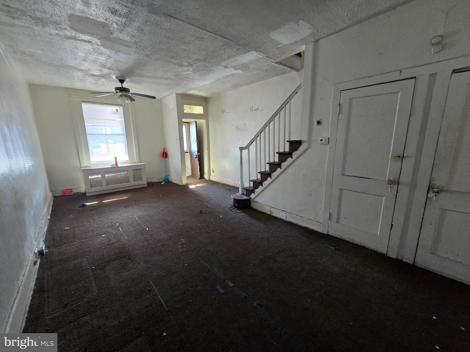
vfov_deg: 89.9
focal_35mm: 13
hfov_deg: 106.2
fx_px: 177
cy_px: 176
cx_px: 235
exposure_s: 1/60
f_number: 2.2
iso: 500
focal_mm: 2.2
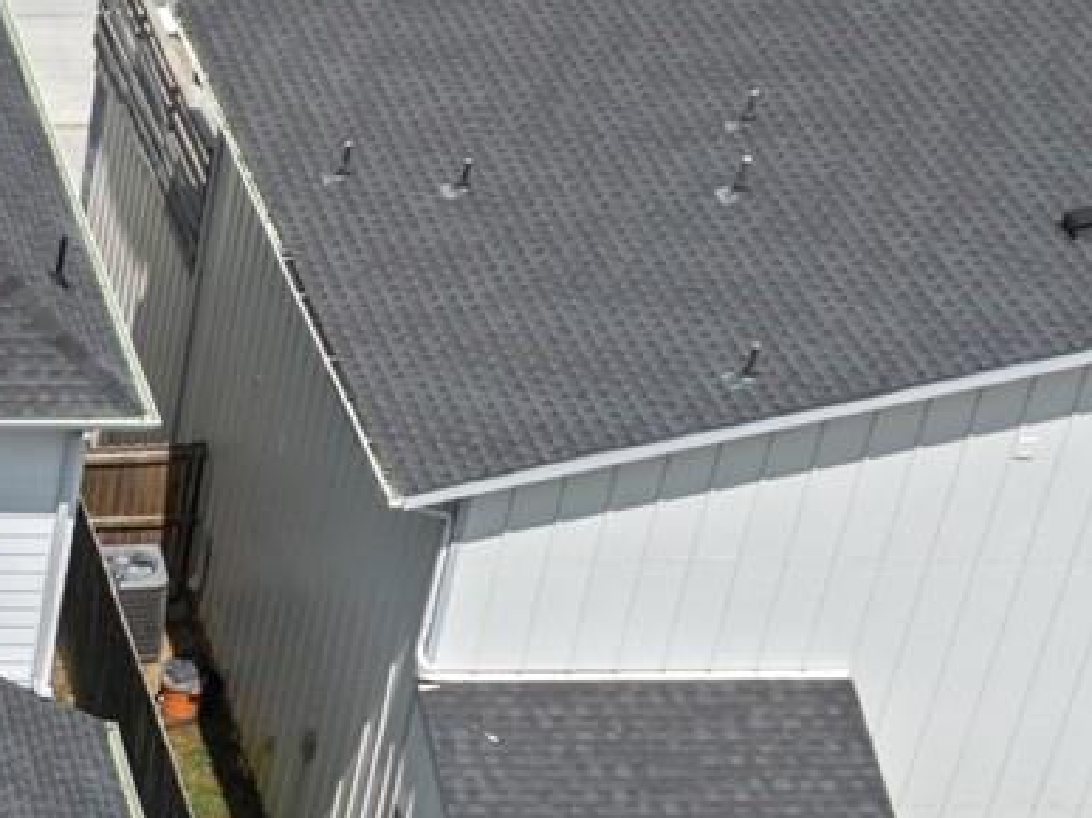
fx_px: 4005
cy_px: 1233
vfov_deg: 11.2
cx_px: -621
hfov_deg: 14.3
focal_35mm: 127
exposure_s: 1/160
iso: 200
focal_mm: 8.67
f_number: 1.8
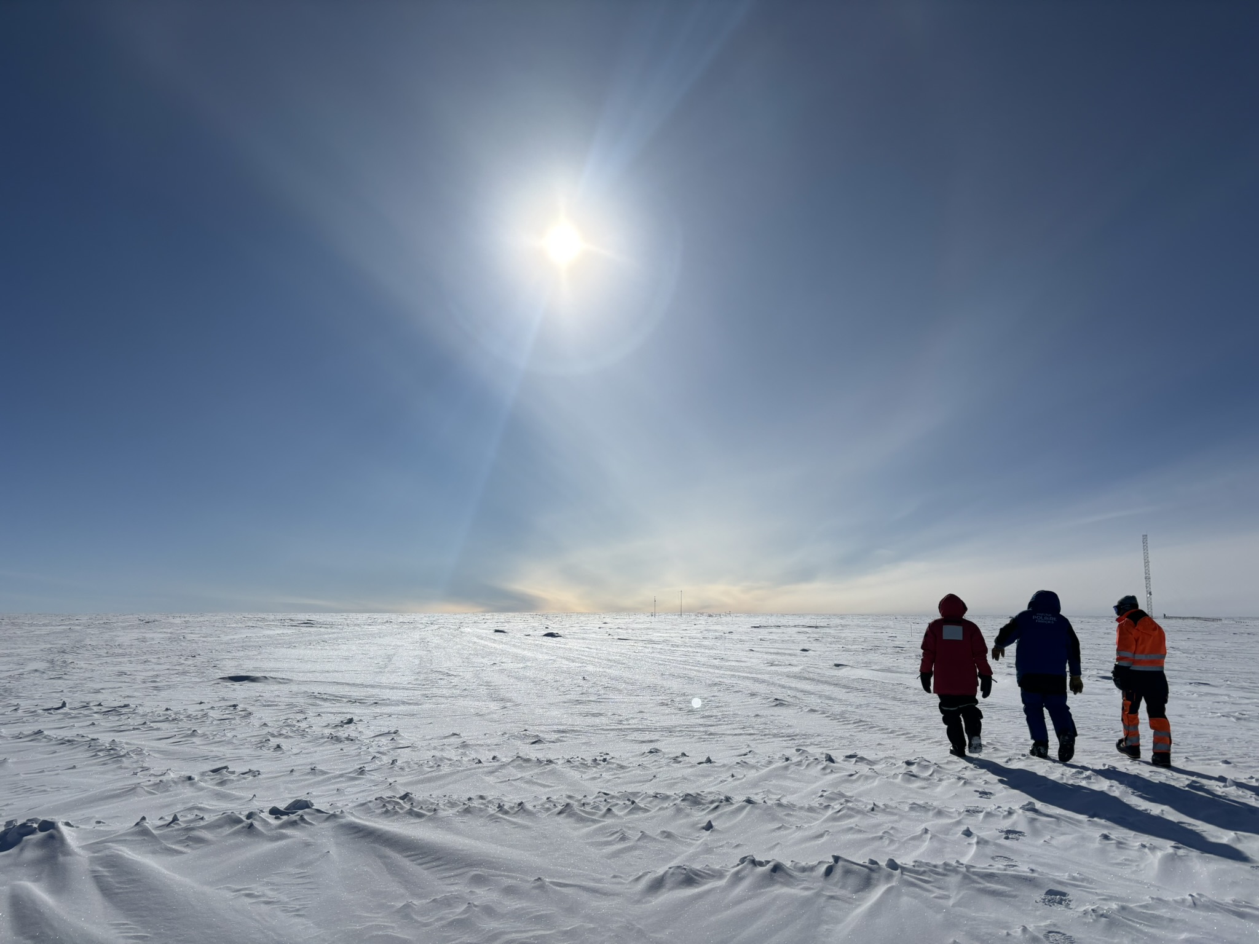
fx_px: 946
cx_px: 630
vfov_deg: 53.1
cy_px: 472
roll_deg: -0.2
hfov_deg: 67.3
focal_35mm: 26
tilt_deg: +8.0
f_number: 1.6
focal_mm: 5.96
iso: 40
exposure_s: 1/18868
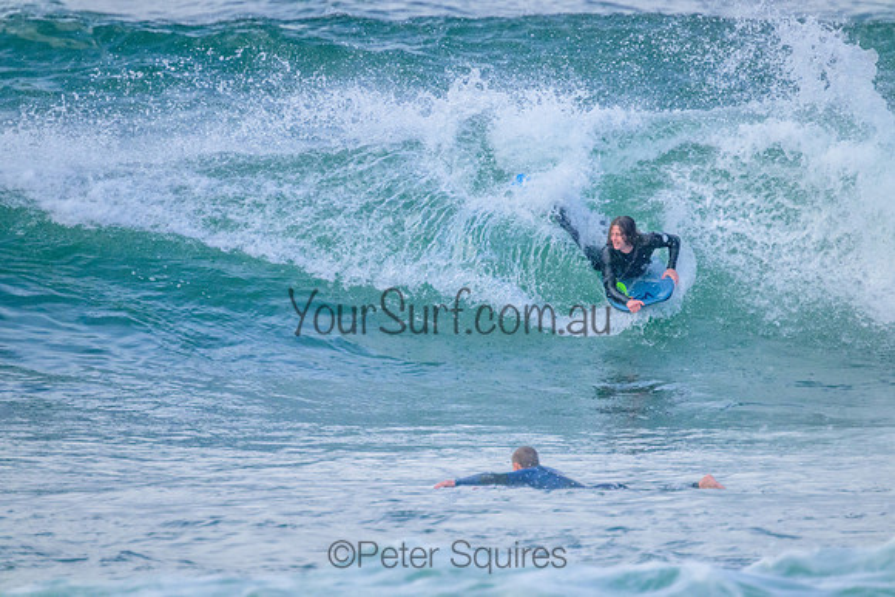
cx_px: 448
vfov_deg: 1.7
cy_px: 298
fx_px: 19893
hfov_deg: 2.6
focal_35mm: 800
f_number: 11
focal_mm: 800
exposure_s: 1/1250
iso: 3600
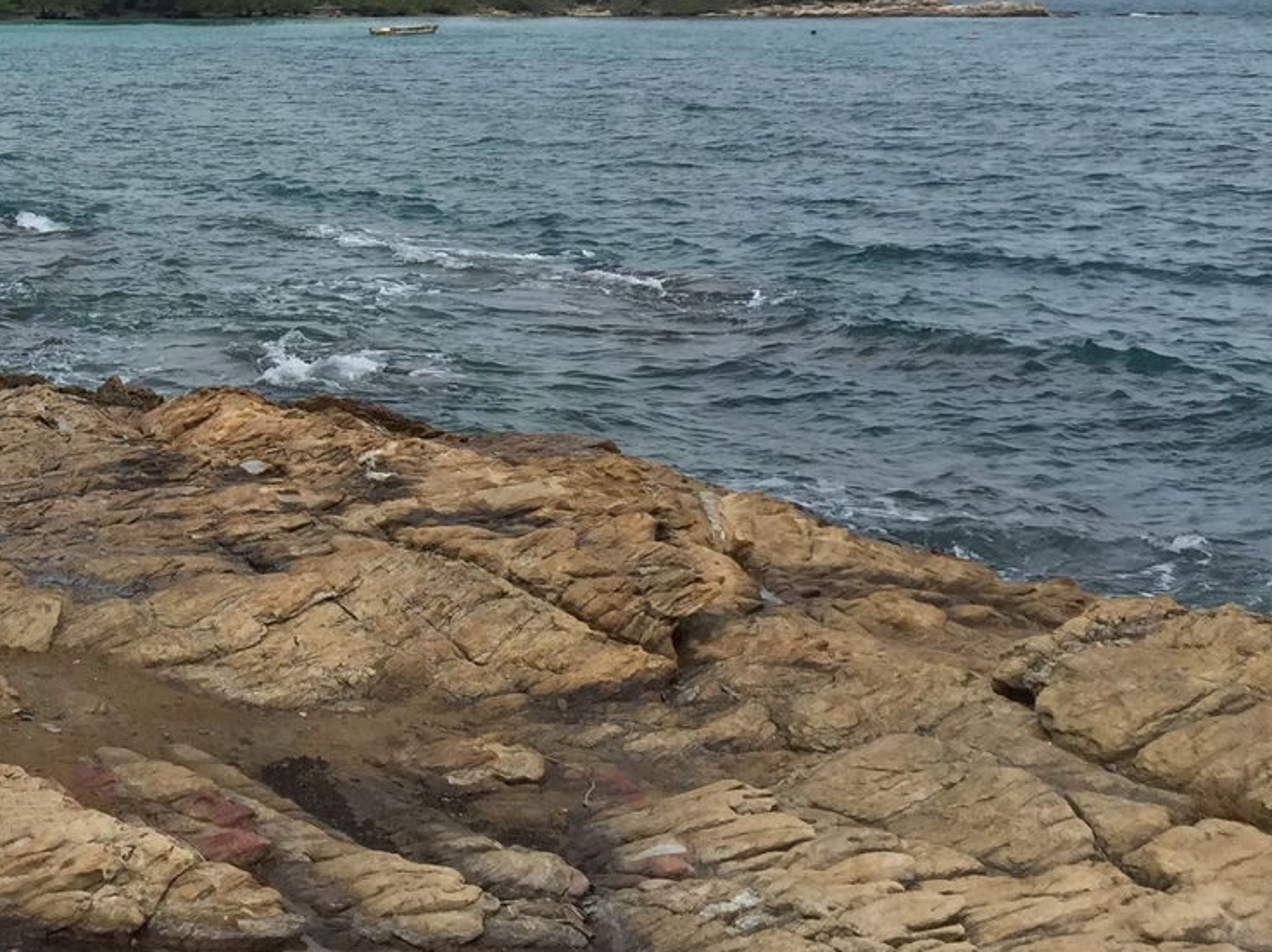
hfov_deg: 28.2
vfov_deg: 22.2
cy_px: -50
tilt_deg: +1.0
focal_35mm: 63
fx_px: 2314
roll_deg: -0.6
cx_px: -93
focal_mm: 4.15
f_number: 2.2
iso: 32
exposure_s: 1/2326
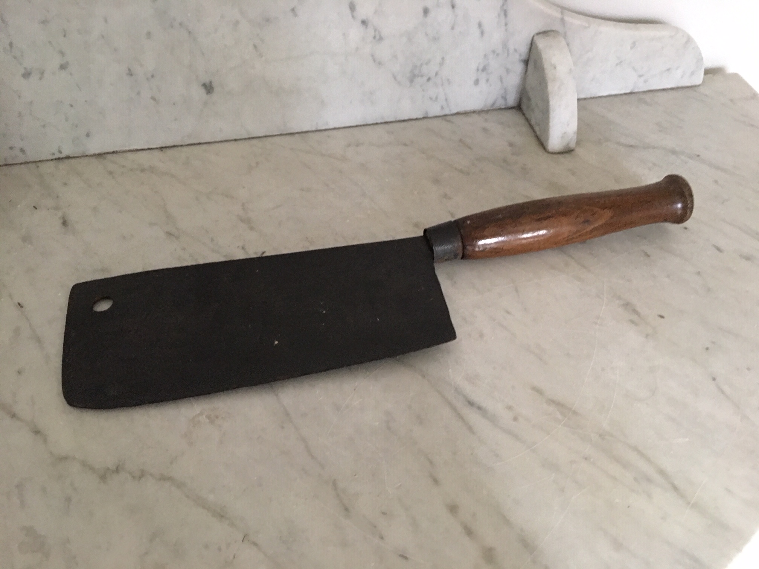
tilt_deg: -45.8
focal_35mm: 29
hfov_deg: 61.7
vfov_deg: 48.2
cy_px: 284
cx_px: 380
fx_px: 636
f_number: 2.2
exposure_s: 1/4
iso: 100
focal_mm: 4.15
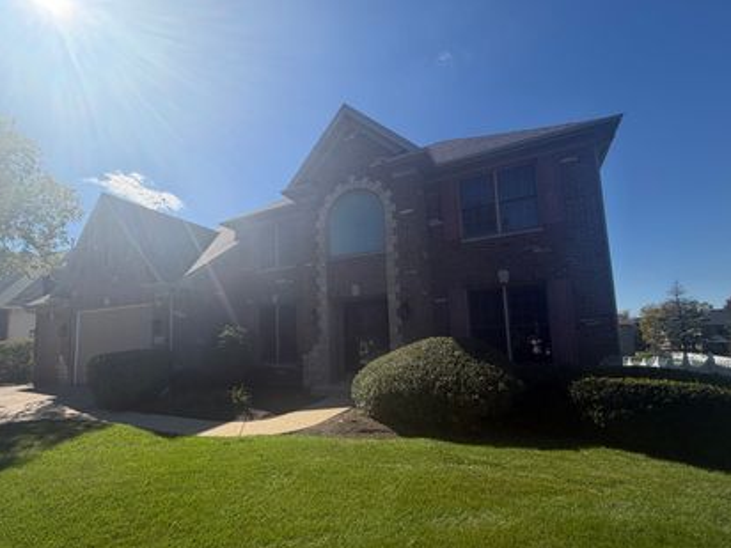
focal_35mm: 17
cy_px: 301
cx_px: 300
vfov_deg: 74.5
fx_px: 359
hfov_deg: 90.1
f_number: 2.2
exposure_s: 1/1125
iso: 32
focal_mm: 2.22
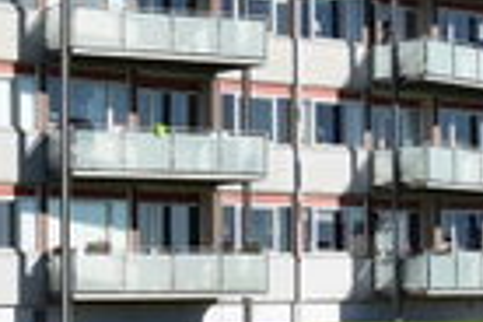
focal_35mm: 139
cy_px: 226
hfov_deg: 14.0
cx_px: 679
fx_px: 1865
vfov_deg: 9.9
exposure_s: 1/500
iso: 280
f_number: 11
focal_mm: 32
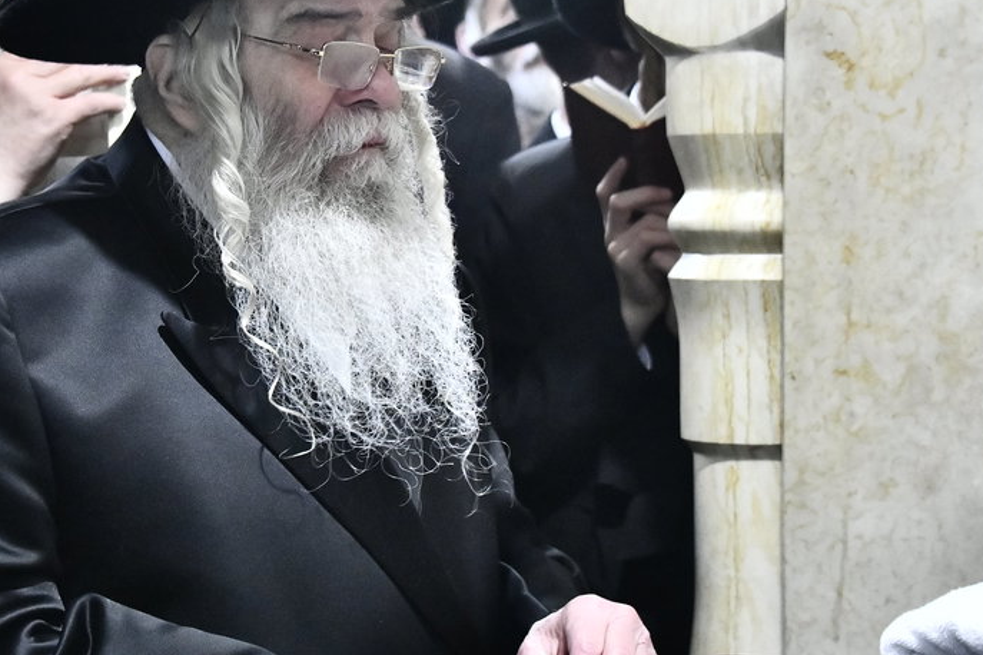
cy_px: 201
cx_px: 358
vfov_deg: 12.9
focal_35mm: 106
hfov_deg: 19.2
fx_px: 2894
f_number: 4.5
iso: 5000
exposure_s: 1/80
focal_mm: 52
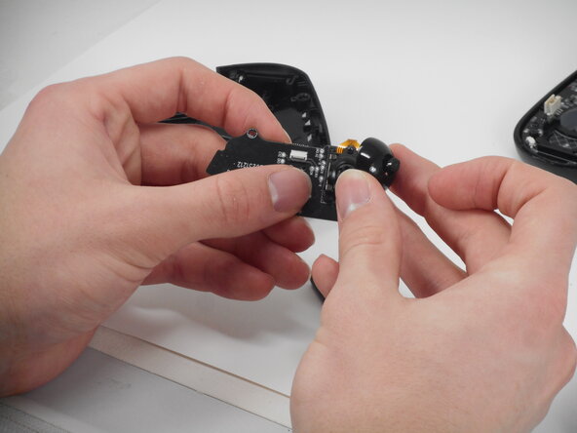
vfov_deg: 8.5
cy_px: 216
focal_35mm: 175
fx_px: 2917
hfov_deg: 11.3
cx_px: 288
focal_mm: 31.4
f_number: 6.4
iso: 220
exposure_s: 1/60
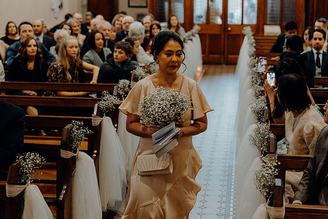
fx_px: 620
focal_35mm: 68
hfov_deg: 29.6
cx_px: 164
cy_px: 110
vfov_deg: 20.0
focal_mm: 68
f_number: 3.5
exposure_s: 1/160
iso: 3200
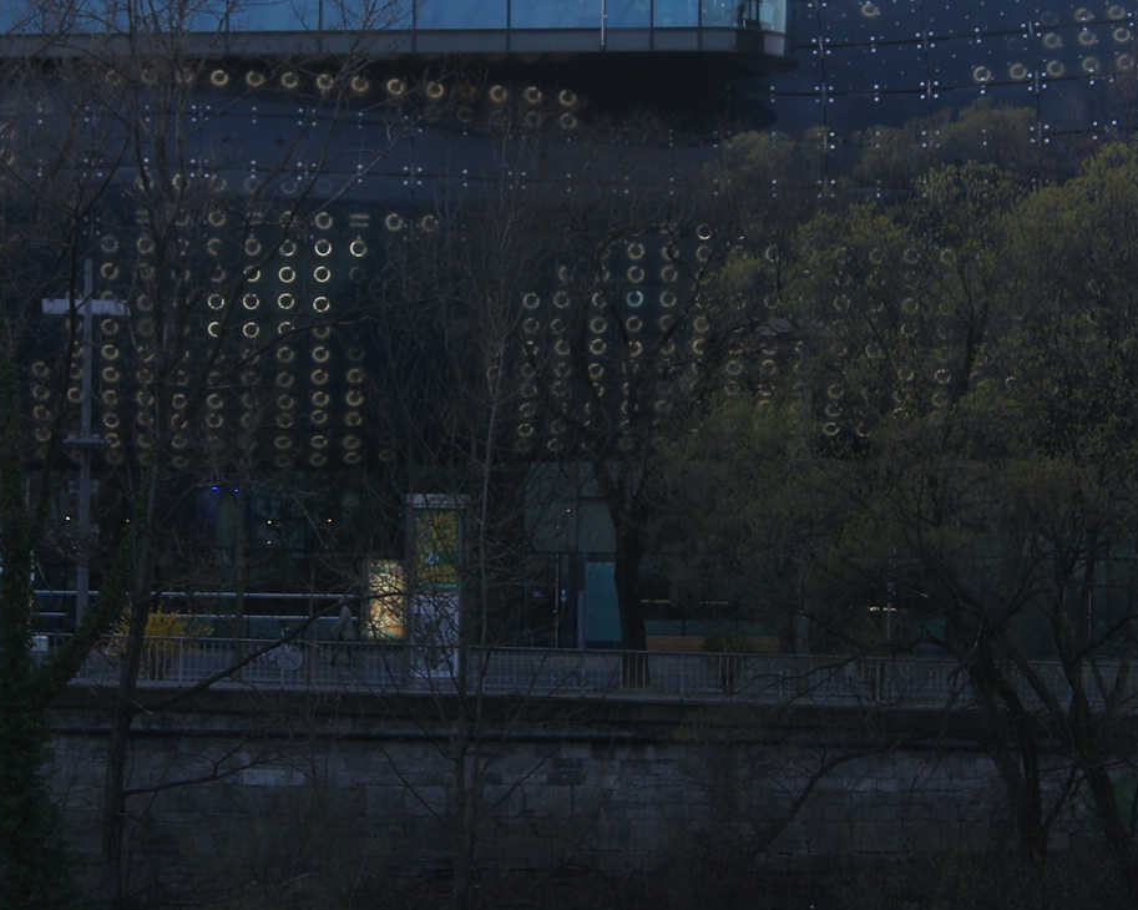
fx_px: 3300
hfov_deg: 19.5
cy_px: 334
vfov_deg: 15.7
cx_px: 439
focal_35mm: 98
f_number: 5.6
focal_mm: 26
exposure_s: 1/80
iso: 100
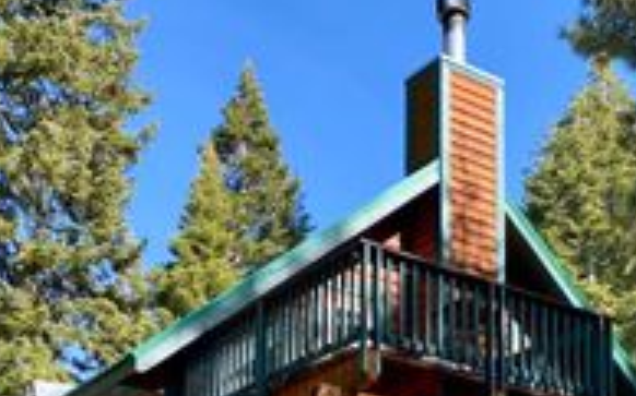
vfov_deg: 17.1
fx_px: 1230
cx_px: 354
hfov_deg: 29.0
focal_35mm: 71
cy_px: 529
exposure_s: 1/499
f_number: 1.8
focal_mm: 4.25
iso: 32
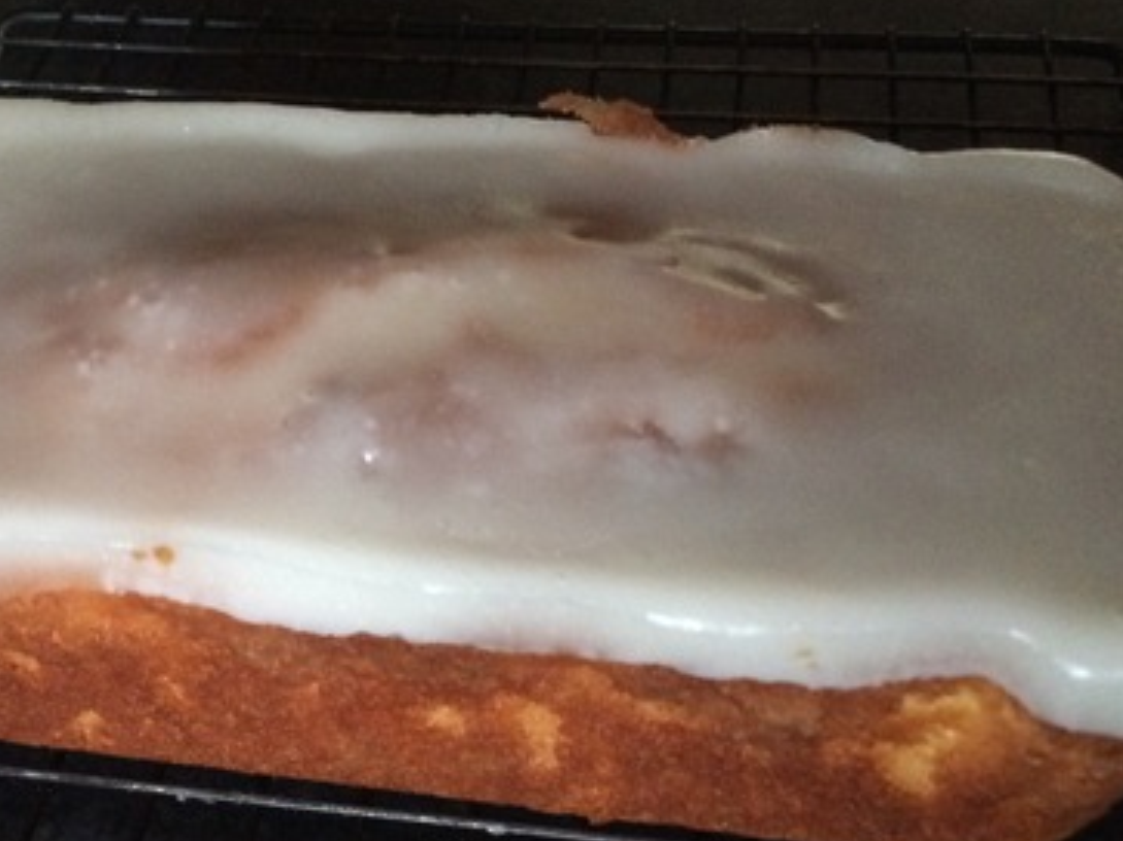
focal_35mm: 48
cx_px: 399
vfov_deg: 30.1
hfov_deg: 39.3
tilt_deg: -47.8
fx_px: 1557
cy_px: 526
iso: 320
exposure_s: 1/17
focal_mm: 4.15
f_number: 2.2
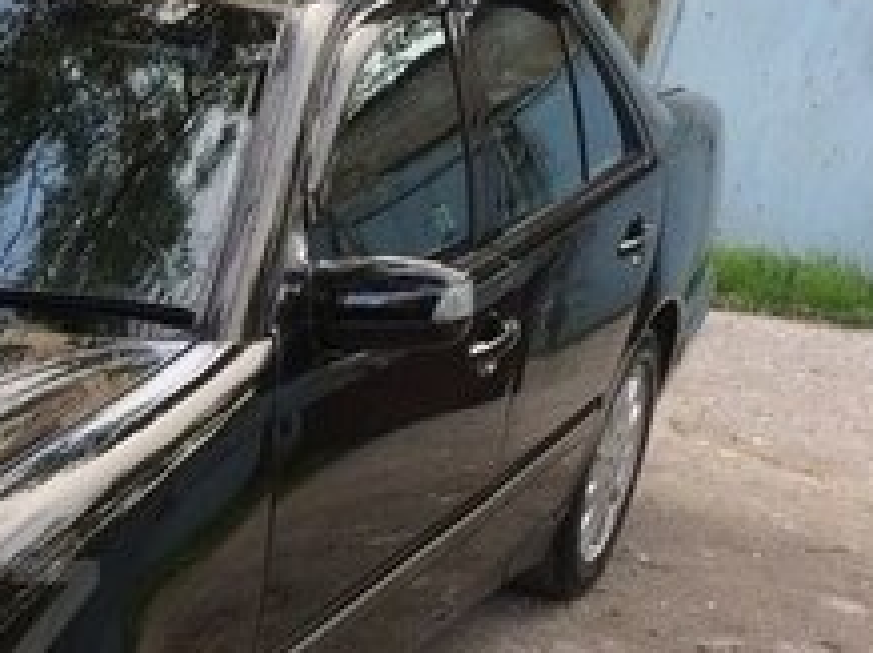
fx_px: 2217
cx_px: -308
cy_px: 619
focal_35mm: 88
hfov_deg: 20.1
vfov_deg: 16.5
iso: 32
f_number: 2.2
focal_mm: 4.15
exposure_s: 1/110
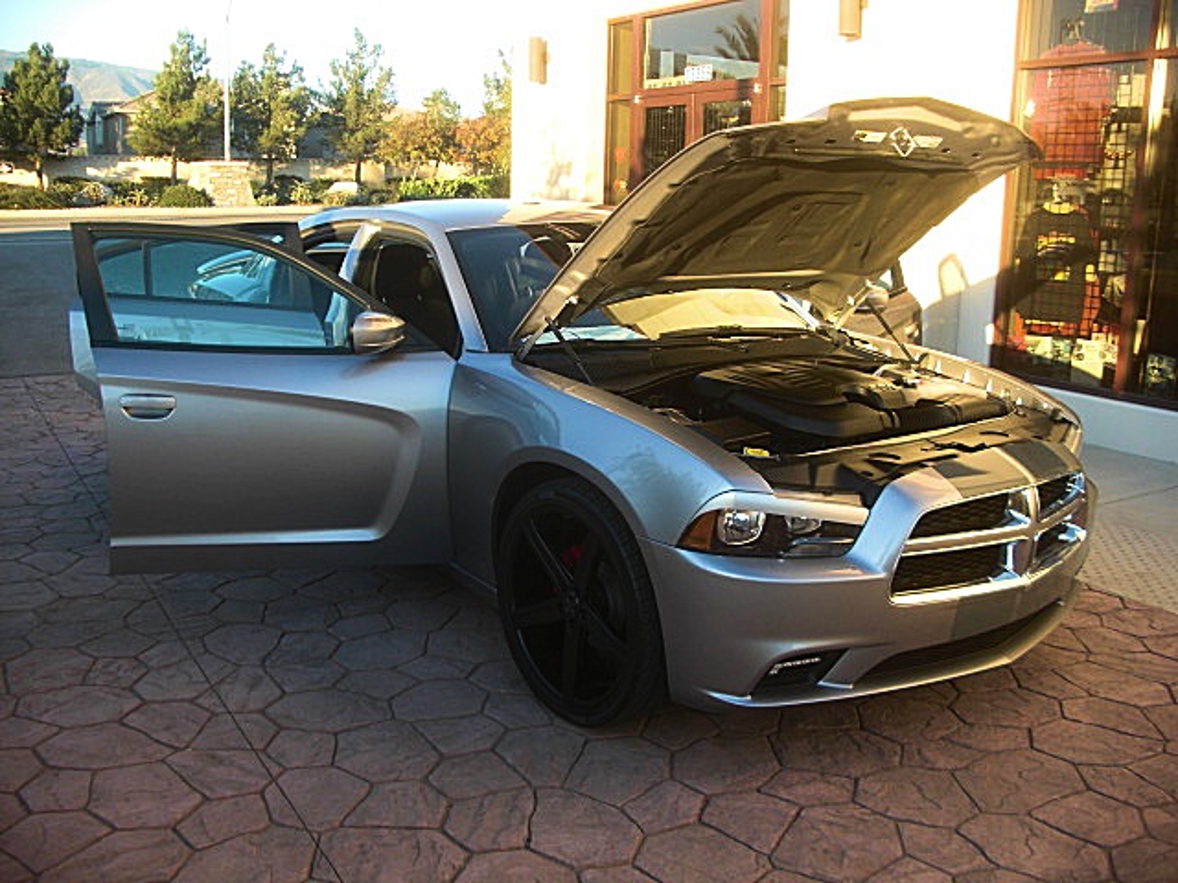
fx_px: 1225
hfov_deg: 51.4
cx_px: 589
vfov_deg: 39.7
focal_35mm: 36
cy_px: 442
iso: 50
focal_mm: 6.3
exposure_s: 1/100
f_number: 2.8
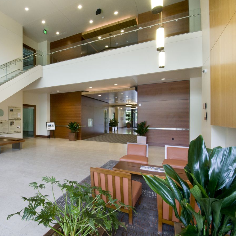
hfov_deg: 69.6
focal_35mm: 20
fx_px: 154
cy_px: 116
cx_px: 57
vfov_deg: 74.8
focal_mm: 10
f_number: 18
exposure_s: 1/2
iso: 400
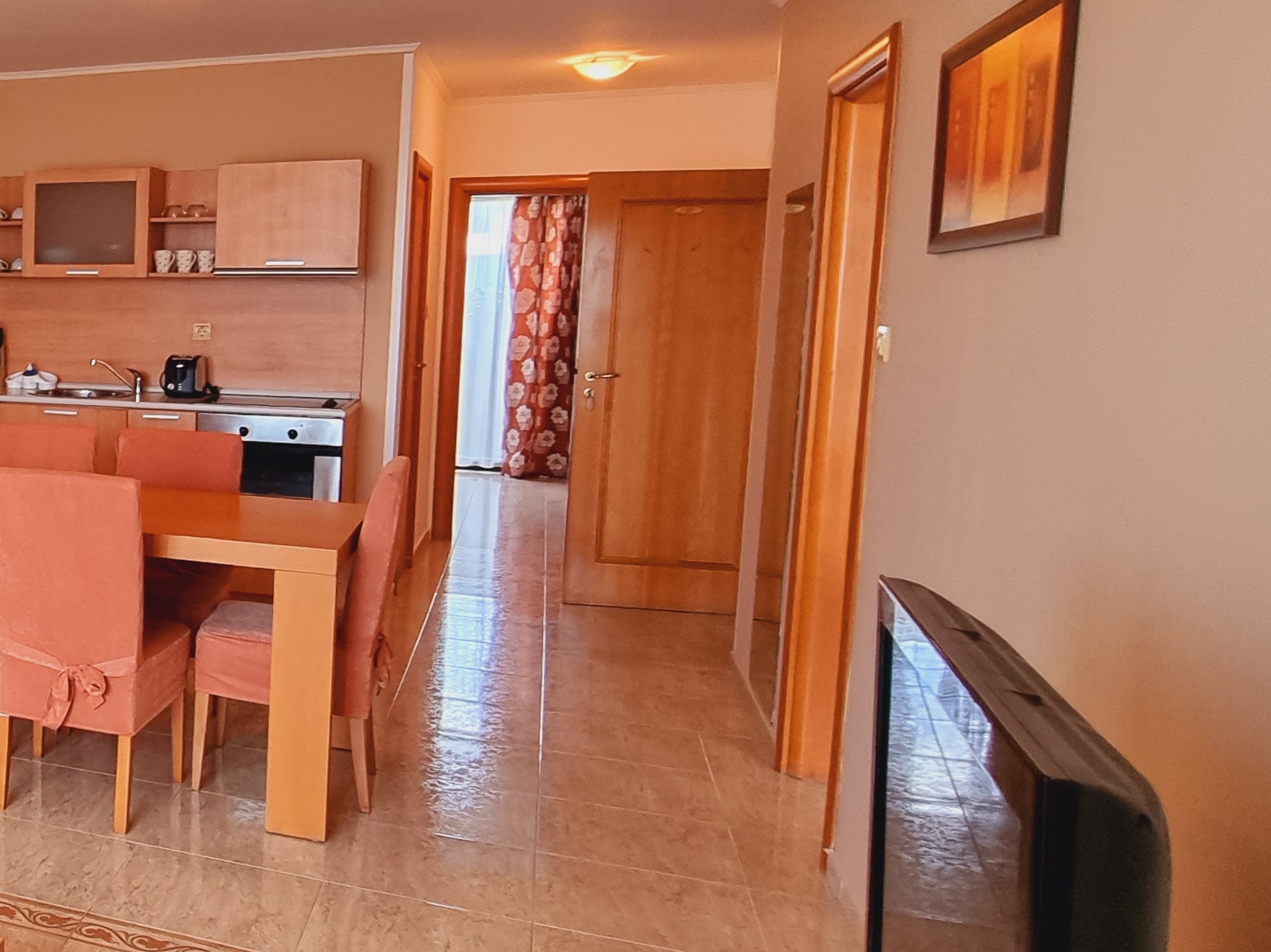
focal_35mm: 34
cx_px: -183
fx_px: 1248
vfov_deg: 41.7
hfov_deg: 41.0
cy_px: 400
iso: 200
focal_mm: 2.2
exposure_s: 1/50
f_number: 2.2
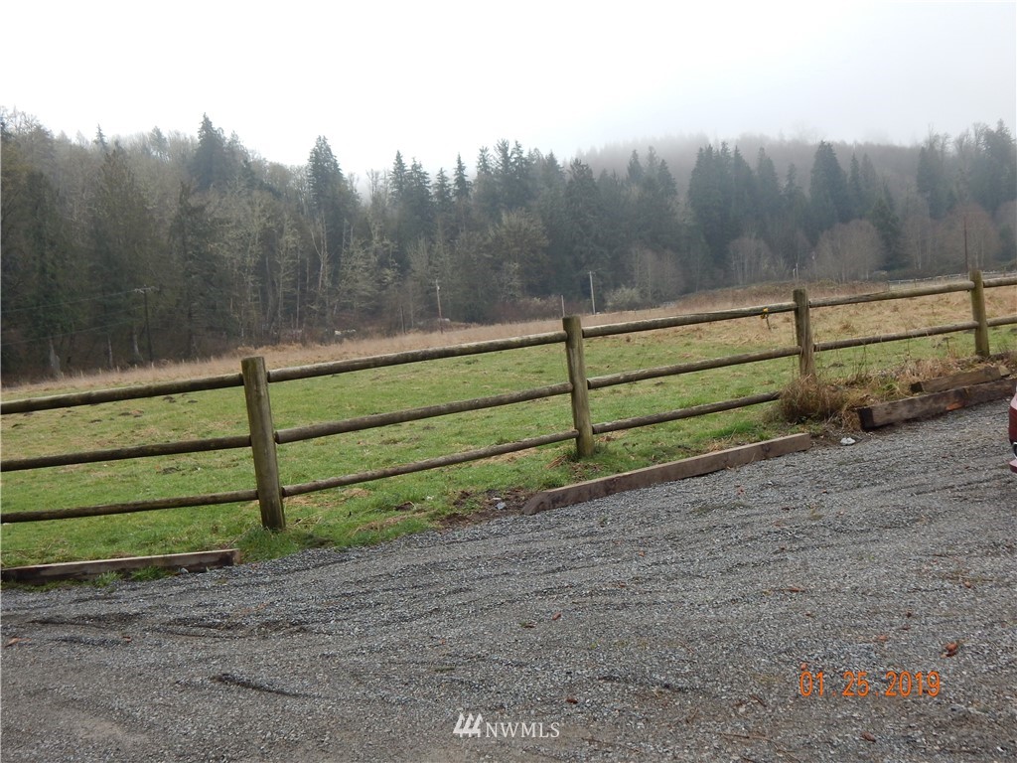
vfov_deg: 37.7
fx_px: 1116
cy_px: 382
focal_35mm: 38
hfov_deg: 49.0
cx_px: 508
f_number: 3.4
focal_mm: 6.8
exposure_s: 1/400
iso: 125
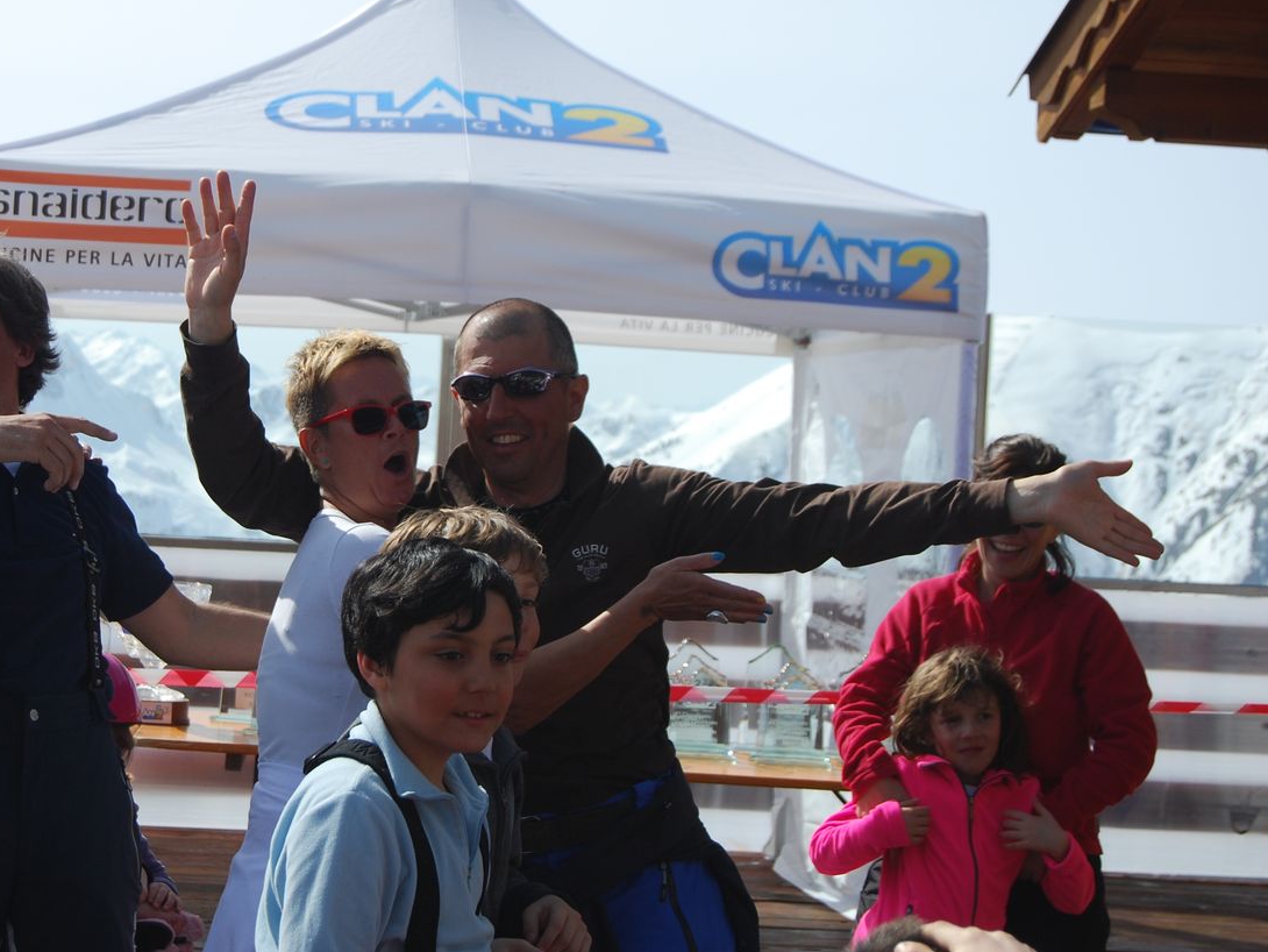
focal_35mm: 89
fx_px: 3261
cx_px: 347
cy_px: 364
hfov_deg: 21.8
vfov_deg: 16.6
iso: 180
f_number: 5.3
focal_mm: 42
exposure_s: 1/1000
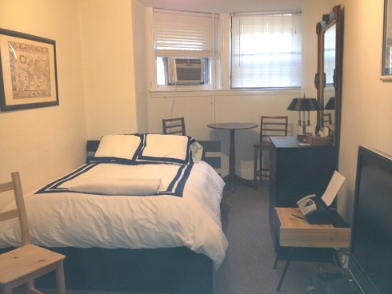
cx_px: 196
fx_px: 397
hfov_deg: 52.6
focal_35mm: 35
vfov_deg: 40.7
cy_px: 147
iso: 160
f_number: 2.4
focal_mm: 4.28
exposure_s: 1/20
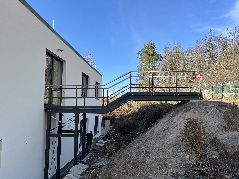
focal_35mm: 26
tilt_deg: +5.7
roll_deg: +0.4
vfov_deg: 53.1
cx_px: 120
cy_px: 90
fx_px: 180
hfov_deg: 67.3
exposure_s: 1/1808
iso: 50
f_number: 1.5
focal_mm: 5.7
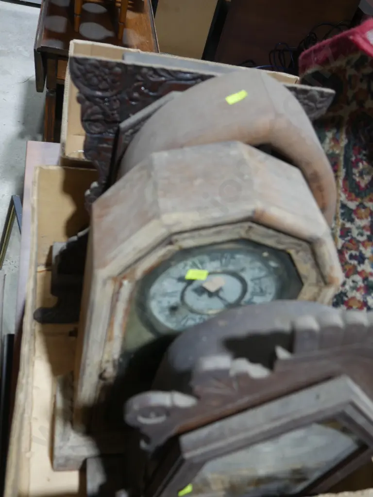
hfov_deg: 39.7
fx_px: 517
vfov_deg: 51.4
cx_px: 186
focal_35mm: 36
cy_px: 248
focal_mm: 18
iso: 400
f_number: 4
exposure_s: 1/60
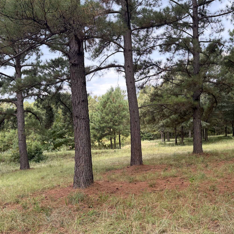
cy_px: 129
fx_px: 275
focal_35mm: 36
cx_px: 148
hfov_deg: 45.6
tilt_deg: +0.0
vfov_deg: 46.0
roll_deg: +3.4
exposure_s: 1/193
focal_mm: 5.96
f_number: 1.6
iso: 64
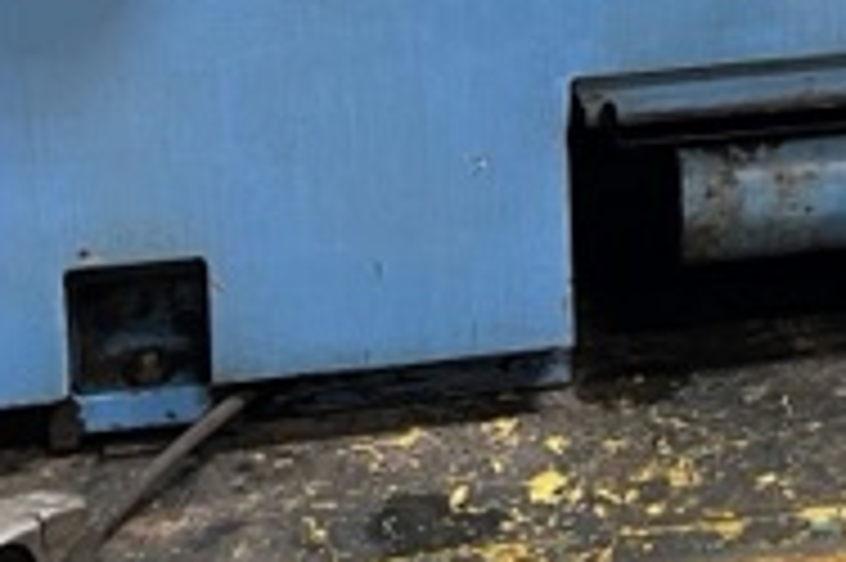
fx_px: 2700
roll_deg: +1.5
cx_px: 855
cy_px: -589
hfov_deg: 17.4
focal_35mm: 115
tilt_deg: -6.1
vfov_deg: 10.8
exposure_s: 1/61
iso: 125
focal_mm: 5.1
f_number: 1.6
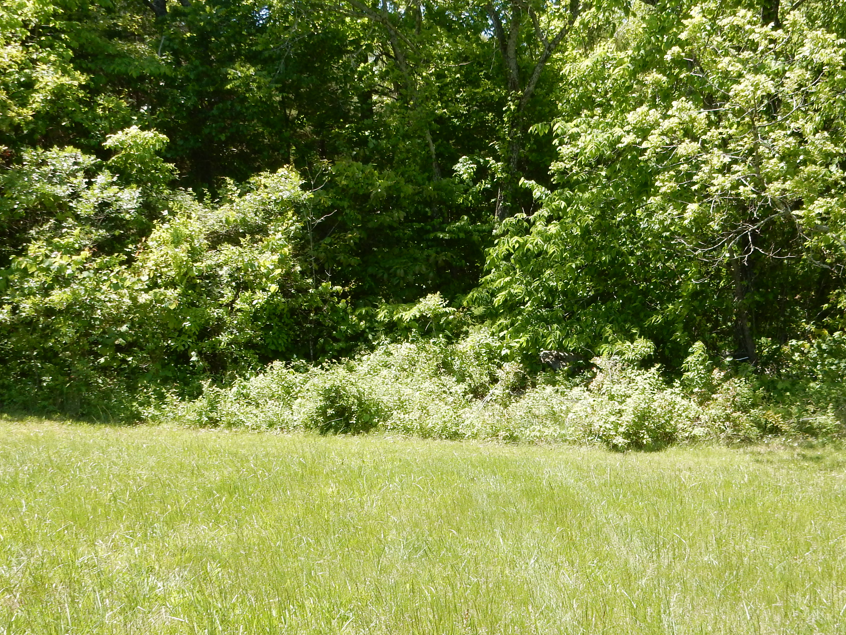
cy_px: 366
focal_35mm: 41
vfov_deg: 35.1
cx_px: 477
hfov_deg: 45.7
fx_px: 1002
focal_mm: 5.4
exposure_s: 1/320
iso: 125
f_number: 4
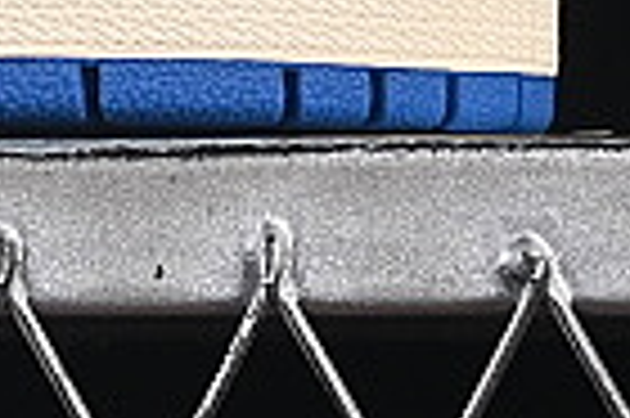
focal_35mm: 579
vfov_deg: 2.3
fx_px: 10121
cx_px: -1008
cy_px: -867
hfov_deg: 3.5
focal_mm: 50
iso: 160
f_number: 8
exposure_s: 1/80
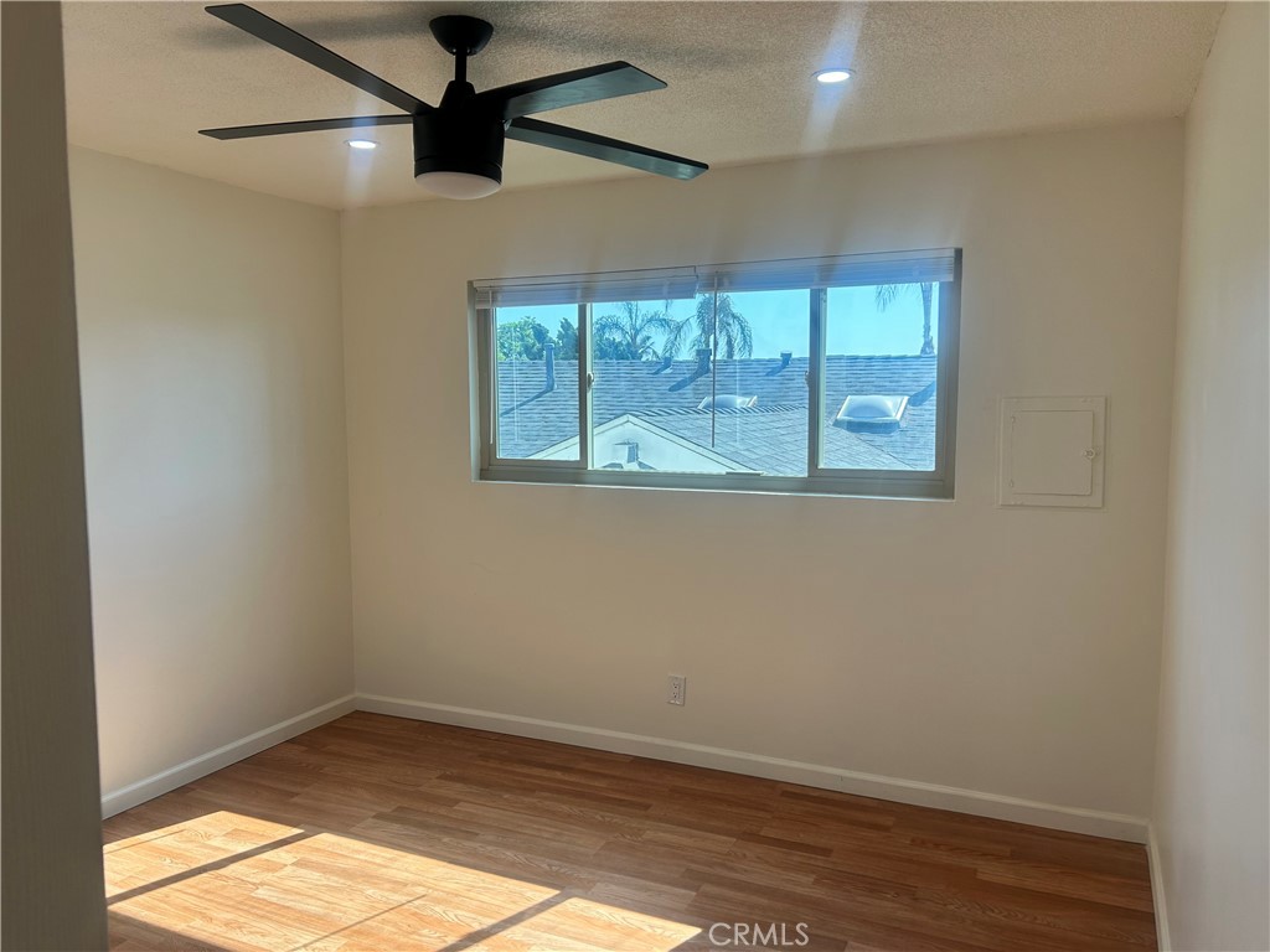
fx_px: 954
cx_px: 635
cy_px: 476
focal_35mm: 26
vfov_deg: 53.1
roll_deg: +0.3
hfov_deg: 67.3
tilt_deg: -4.8
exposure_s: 1/709
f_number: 1.5
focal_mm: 5.7
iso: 50
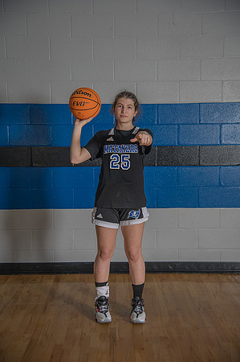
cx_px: 120
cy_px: 181
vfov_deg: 36.3
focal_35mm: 55
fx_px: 551
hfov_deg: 24.6
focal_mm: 55
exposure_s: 1/200
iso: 640
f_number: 4
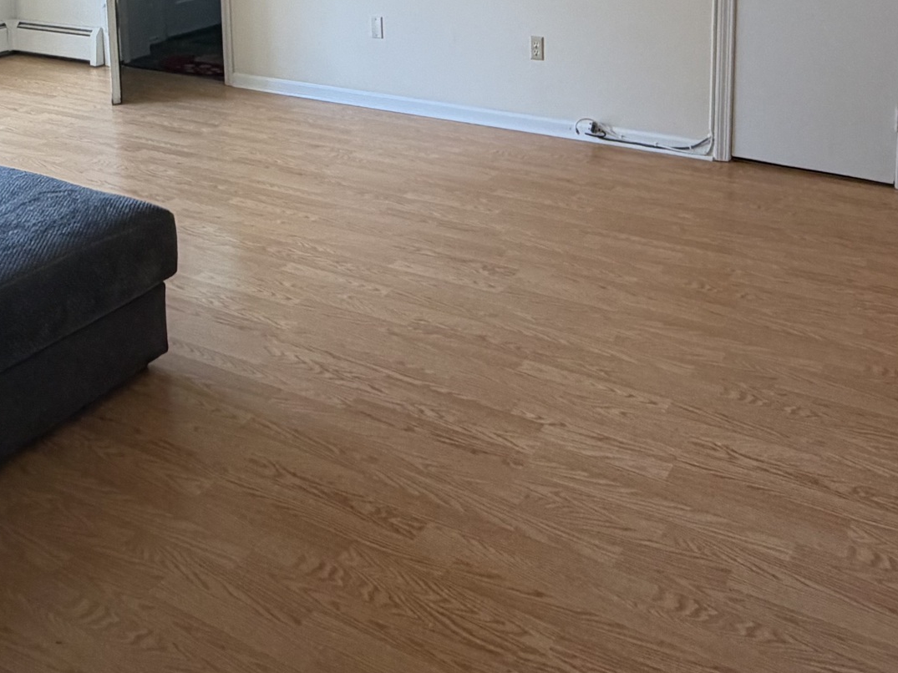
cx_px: 469
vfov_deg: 32.7
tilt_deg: -9.7
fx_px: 1038
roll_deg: +0.3
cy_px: -19
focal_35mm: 40
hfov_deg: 46.8
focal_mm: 2.22
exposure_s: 1/121
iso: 125
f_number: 2.2
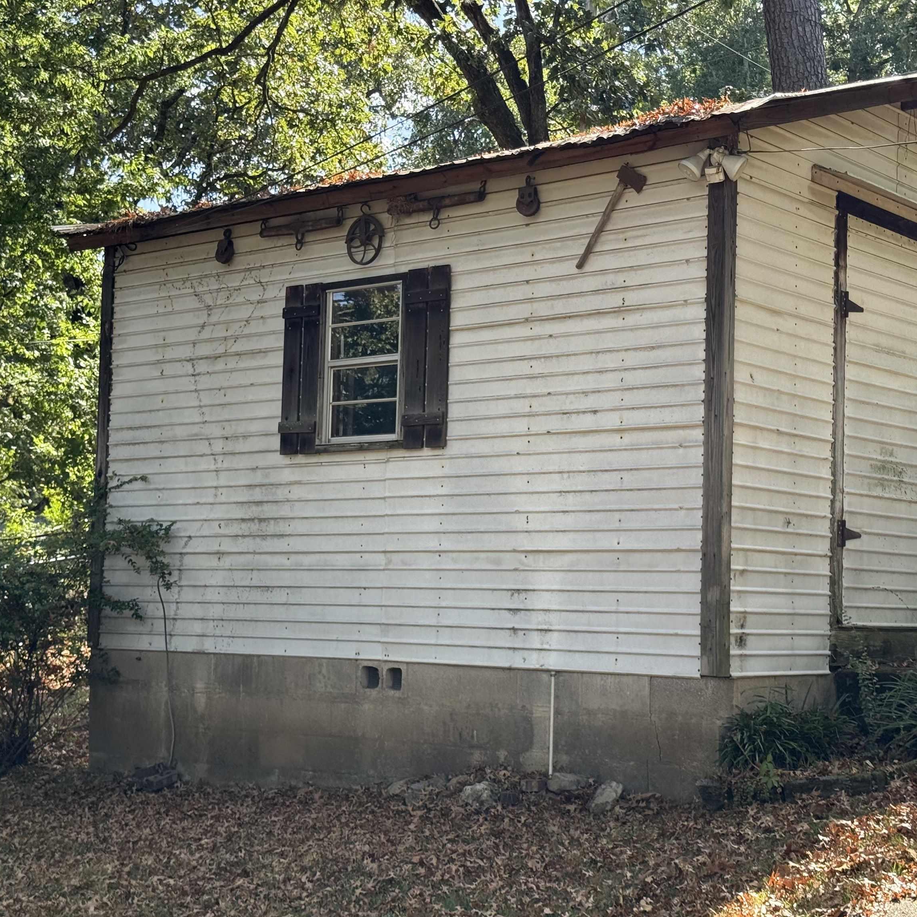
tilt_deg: +4.5
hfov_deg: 30.0
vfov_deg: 30.0
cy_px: 461
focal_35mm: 57
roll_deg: -1.0
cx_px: 541
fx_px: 1708
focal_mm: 6.76
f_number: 1.78
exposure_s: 1/802
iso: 80
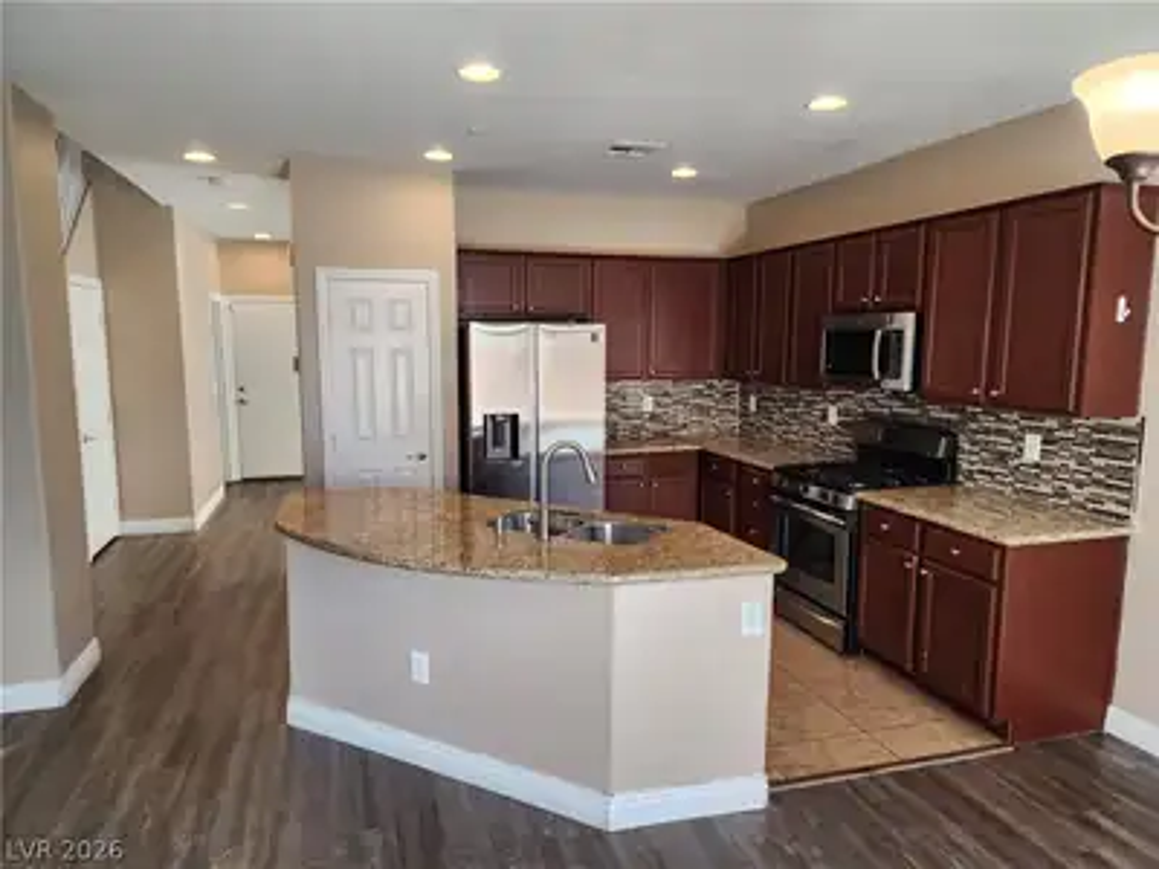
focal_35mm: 23
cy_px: 434
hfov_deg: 73.9
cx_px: 580
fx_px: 770
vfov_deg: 58.9
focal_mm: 6.4
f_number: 1.8
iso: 160
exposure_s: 1/180
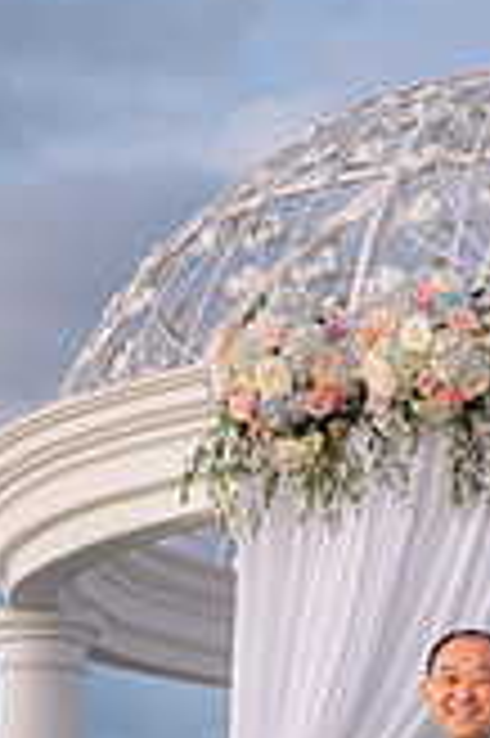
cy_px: 621
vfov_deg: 14.9
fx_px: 2803
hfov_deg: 9.8
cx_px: 589
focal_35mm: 137
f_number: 1.8
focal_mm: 50
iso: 400
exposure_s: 1/80
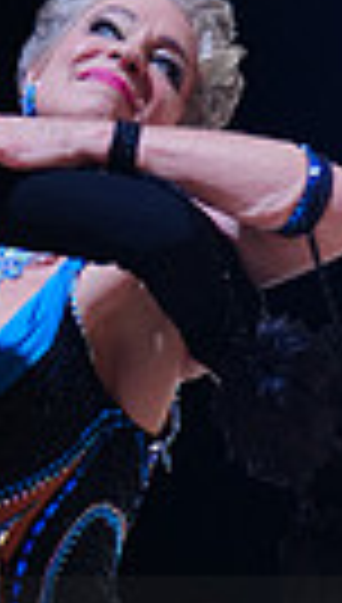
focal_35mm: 335
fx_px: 5367
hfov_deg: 3.6
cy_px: 729
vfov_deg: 6.4
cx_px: -178
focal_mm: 74
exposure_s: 1/500
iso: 640
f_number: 2.8
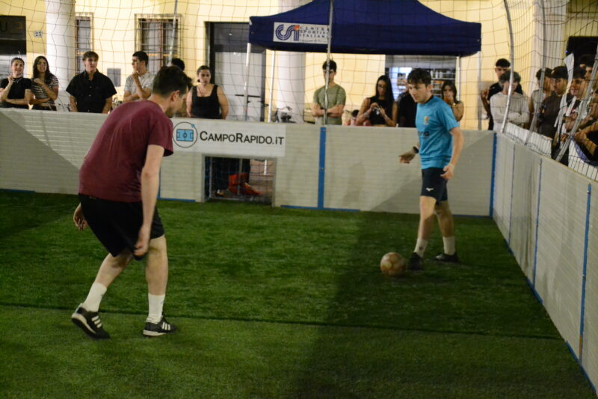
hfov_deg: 35.1
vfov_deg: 23.8
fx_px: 947
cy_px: 200
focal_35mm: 57
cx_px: 299
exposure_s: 1/60
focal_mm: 38
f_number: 4.5
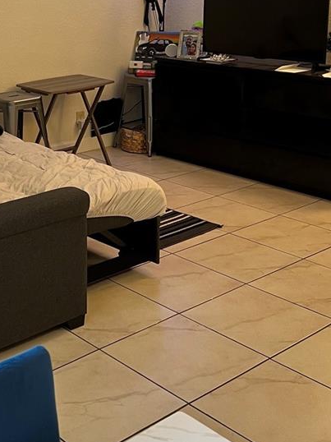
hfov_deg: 24.6
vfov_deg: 32.6
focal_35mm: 58
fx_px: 740
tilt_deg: -11.3
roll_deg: +1.6
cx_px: 44
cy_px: 106
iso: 125
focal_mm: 5.7
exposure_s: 1/60
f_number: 1.5
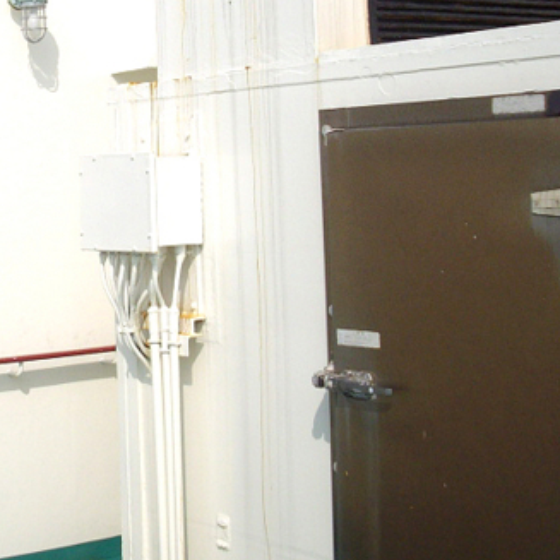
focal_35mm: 85
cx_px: 63
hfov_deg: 20.0
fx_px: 1556
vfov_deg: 20.2
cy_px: 115
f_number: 5.6
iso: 80
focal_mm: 6.2
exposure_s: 1/500
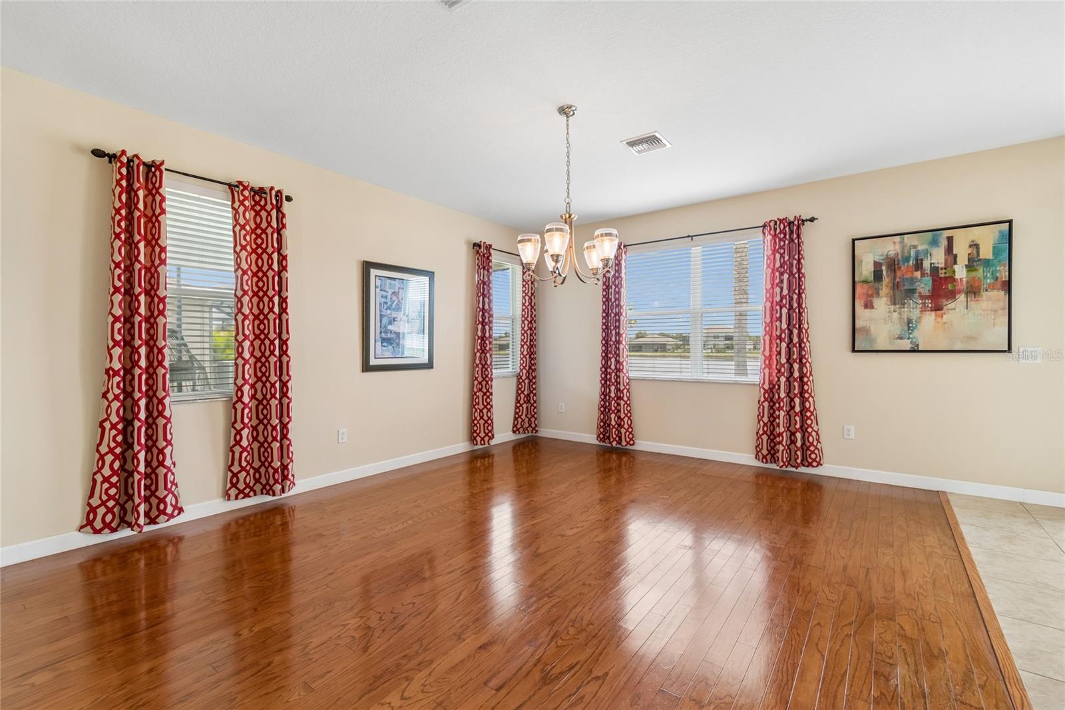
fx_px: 444
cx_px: 532
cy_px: 355
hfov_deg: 100.4
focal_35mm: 15
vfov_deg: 77.3
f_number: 7.1
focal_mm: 10
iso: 100
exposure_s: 1/13
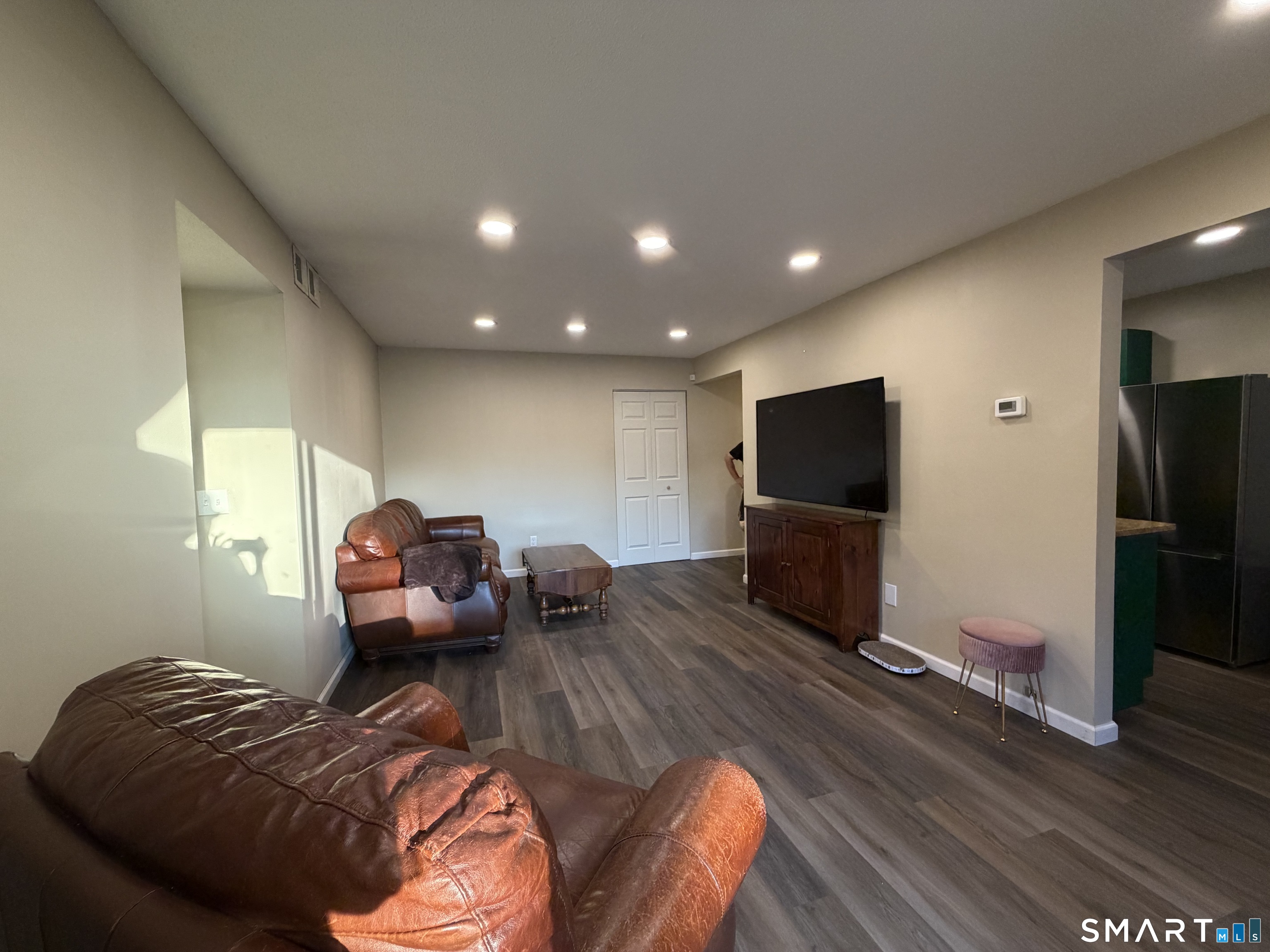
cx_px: 635
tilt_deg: -3.0
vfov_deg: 85.7
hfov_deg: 102.1
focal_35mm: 14
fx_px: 514
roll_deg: +2.2
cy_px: 476
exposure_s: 1/120
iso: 320
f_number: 2.2
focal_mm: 2.22
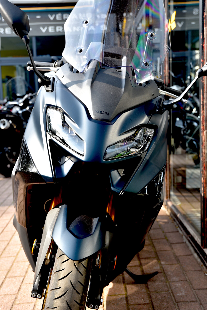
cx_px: 104
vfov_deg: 39.6
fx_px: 431
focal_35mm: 50
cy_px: 155
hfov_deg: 27.0
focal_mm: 50
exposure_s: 1/100
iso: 100
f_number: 5
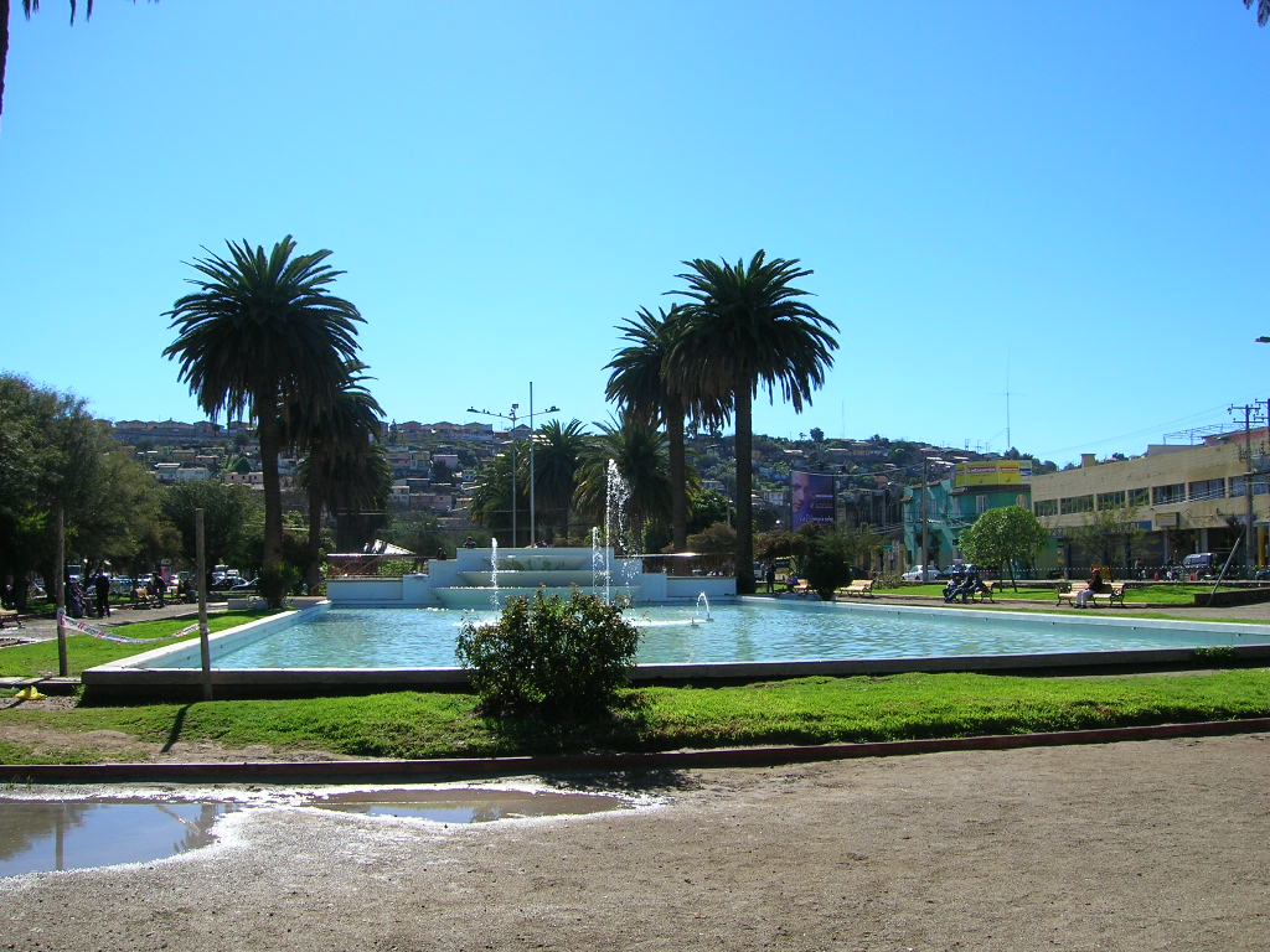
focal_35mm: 34
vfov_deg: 41.8
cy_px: 476
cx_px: 635
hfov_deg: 54.0
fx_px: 1247
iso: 50
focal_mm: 5.7
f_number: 4.9
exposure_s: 1/385
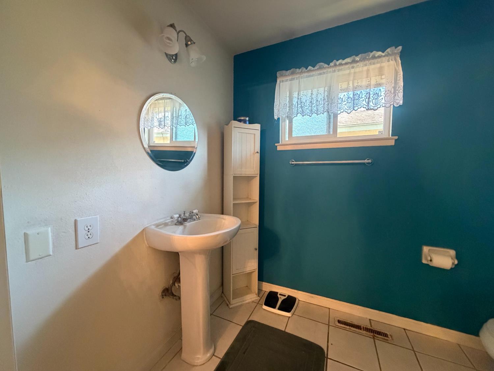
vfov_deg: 85.7
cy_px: 186
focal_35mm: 14
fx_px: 200
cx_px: 247
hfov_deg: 102.1
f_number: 2.2
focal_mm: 2.22
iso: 640
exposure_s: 1/60
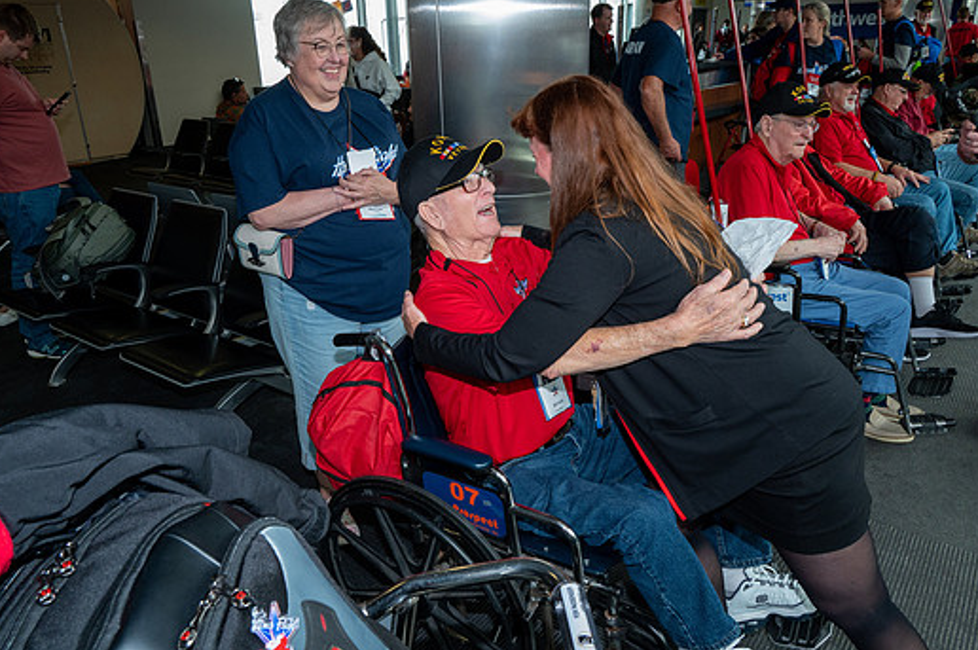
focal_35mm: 27
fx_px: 733
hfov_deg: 67.4
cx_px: 491
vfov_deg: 47.8
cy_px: 305
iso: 2500
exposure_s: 1/80
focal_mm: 24
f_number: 11
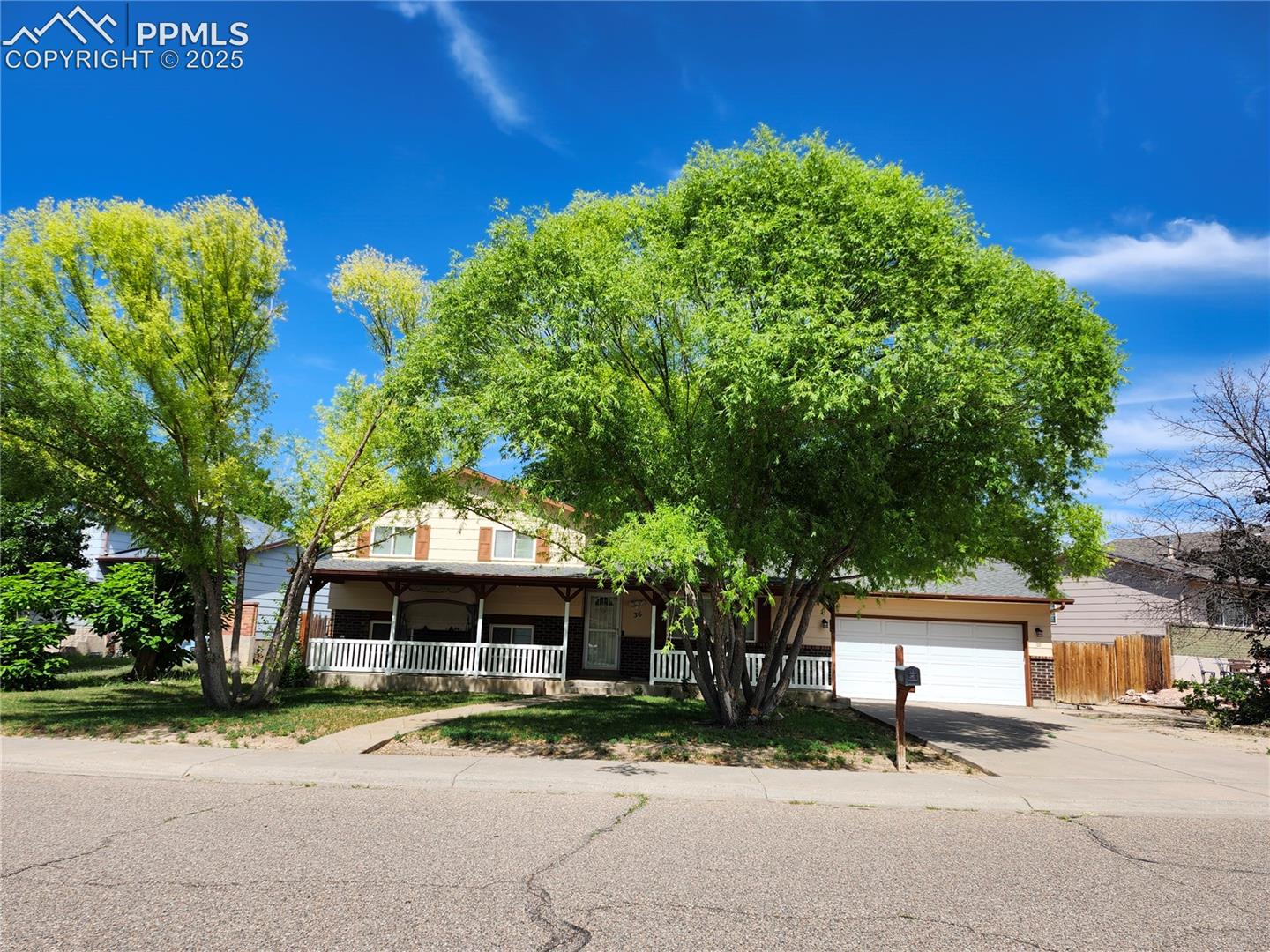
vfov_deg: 58.9
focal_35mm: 23
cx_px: 635
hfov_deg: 73.9
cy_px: 476
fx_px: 844
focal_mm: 5.54
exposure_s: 1/1328
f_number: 1.8
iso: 25
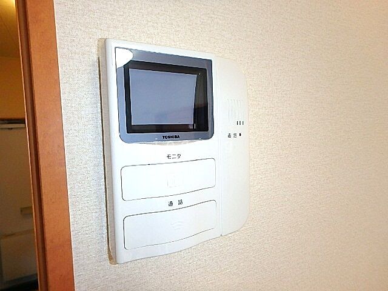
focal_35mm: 21
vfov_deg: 63.4
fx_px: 235
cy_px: 146
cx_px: 194
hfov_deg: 79.0
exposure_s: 1/30
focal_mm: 3.7
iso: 160
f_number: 3.5
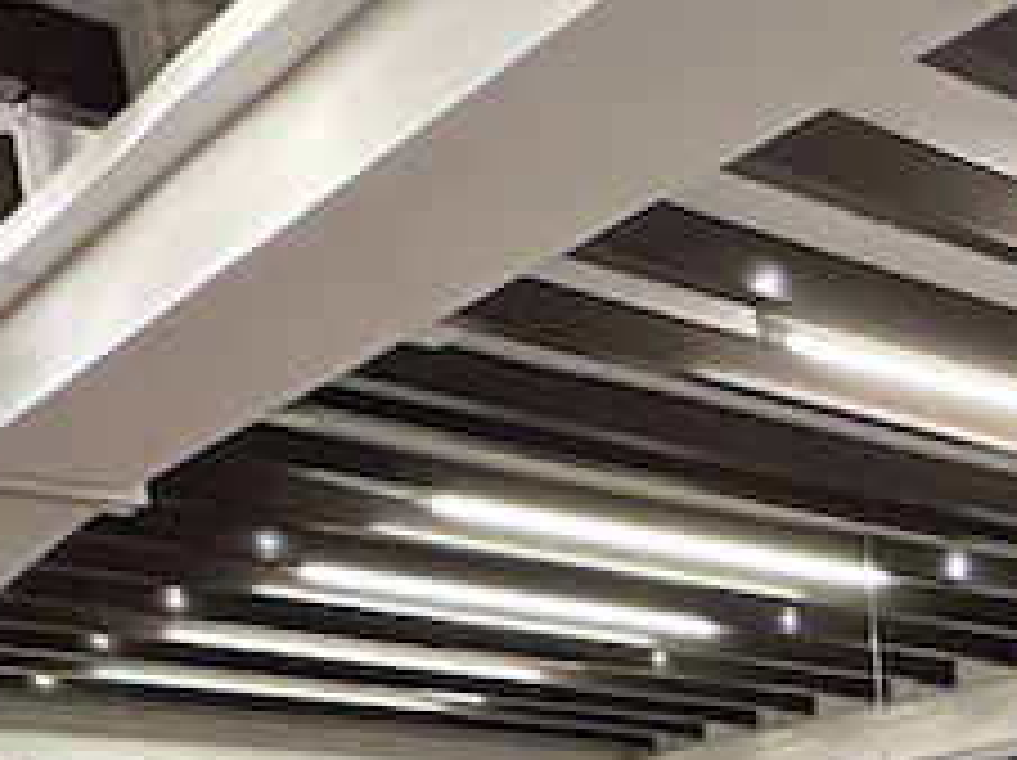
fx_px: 1820
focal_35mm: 62
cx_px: 2034
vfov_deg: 20.0
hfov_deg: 19.0
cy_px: 1178
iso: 320
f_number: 2.2
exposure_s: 1/50
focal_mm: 2.22
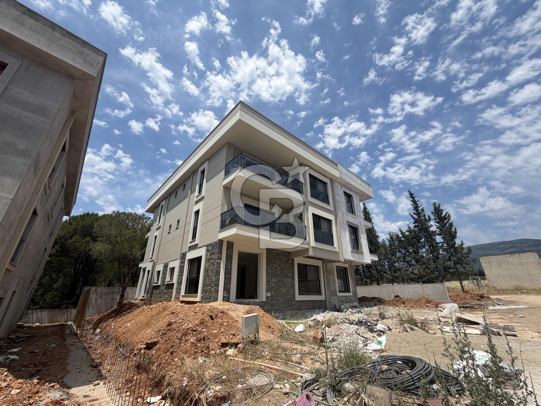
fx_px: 219
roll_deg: +0.1
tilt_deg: +22.8
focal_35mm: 14
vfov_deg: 85.7
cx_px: 270
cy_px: 203
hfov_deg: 102.1
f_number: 2.2
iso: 20
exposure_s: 1/1189
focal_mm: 2.22
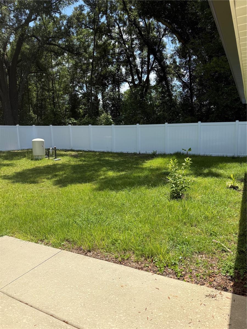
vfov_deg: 71.6
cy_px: 164
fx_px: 228
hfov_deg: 56.8
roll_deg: +1.5
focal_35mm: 24
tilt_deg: -7.4
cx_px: 124
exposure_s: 1/3425
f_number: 1.78
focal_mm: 6.76
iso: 80
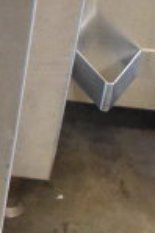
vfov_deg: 11.4
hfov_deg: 7.3
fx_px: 1074
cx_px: -310
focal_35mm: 166
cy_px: -210
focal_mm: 18
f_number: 5.6
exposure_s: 1/125
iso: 6400
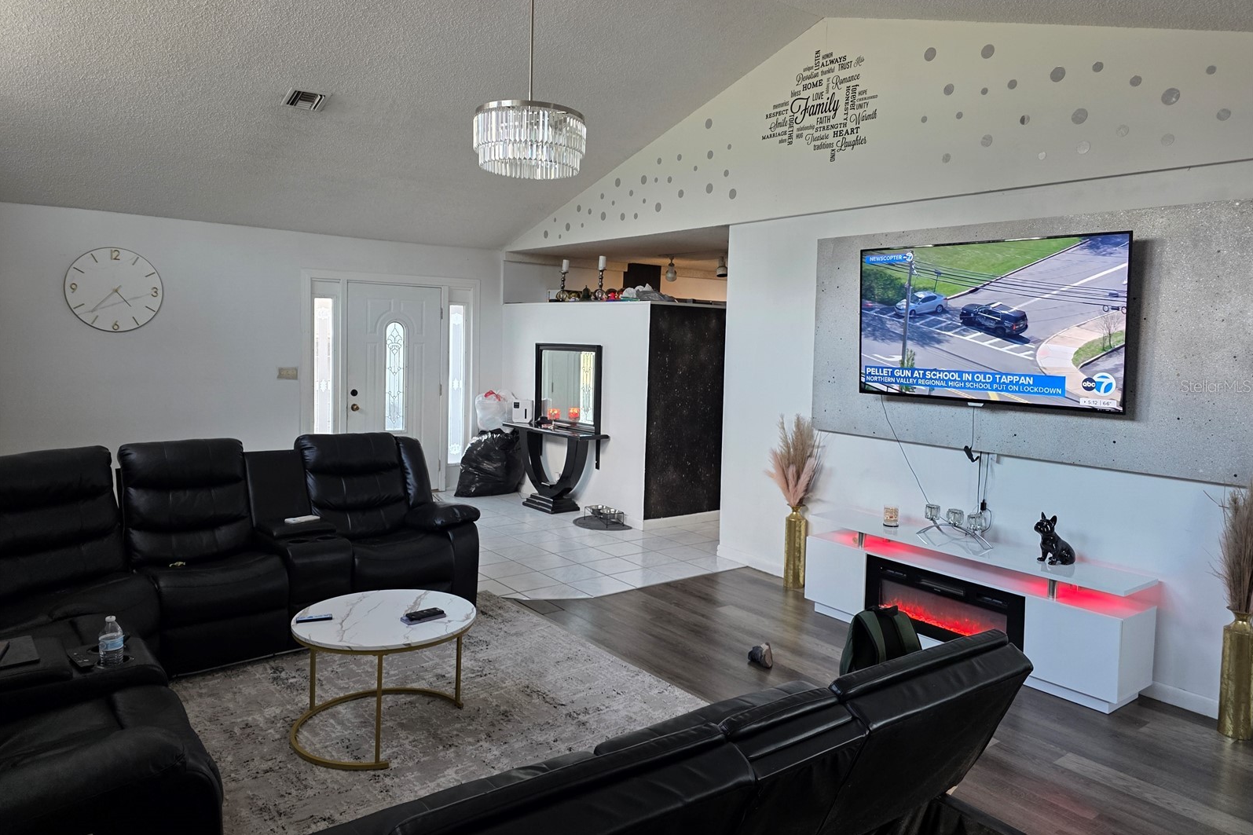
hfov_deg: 73.7
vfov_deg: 53.1
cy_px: 386
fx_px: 835
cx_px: 626
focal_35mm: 24
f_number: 1.7
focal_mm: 6.3
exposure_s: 1/120
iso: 250
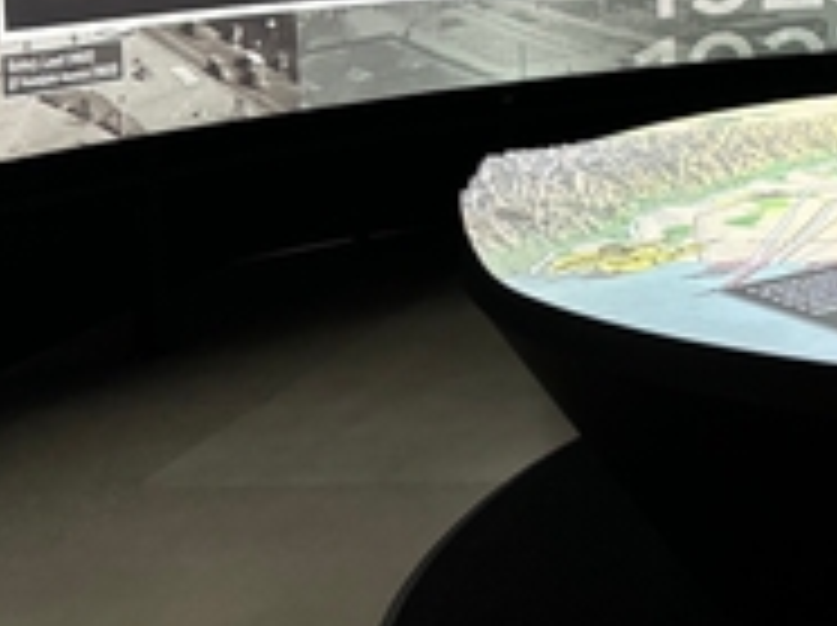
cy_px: -65
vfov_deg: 20.0
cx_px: 940
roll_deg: +0.9
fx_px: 1690
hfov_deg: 25.6
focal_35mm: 70
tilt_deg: -2.4
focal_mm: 5.96
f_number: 1.6
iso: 400
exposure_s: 1/40
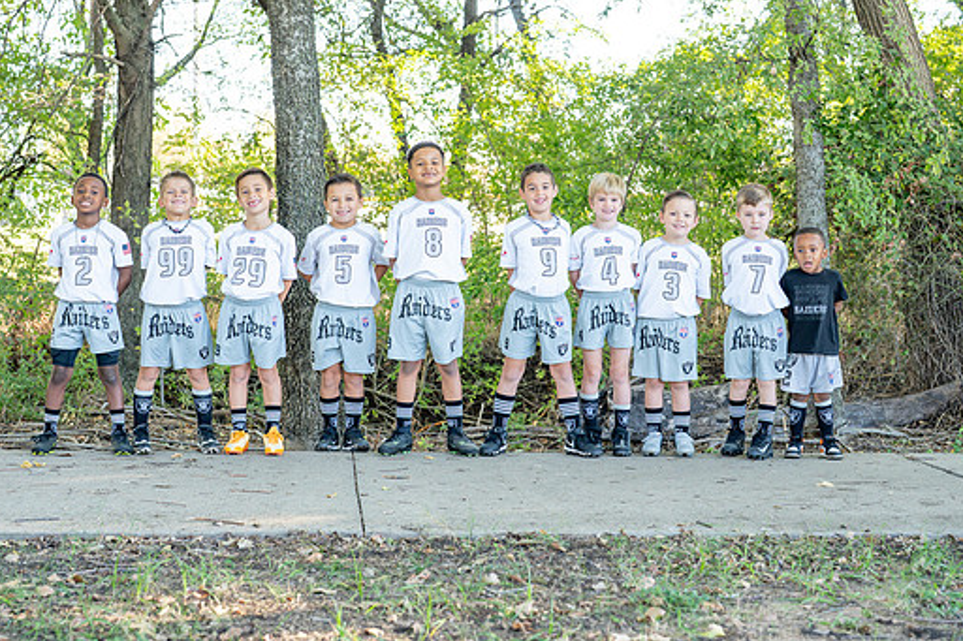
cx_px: 442
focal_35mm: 66
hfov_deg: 30.5
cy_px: 277
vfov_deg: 20.6
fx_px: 1765
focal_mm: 50
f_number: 4
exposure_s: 1/640
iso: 1000
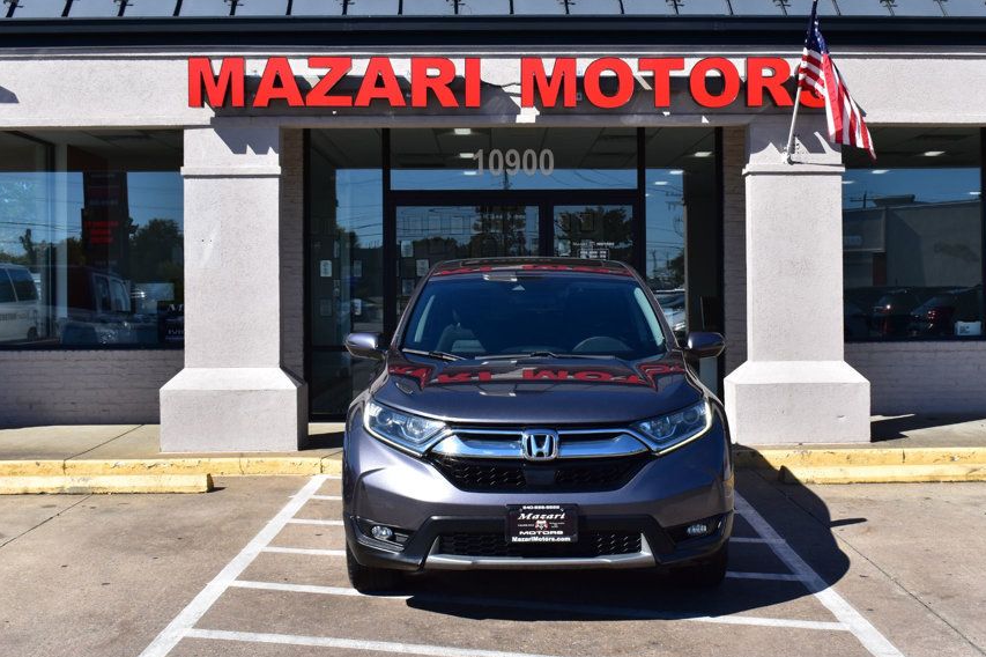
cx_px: 554
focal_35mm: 49
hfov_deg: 40.6
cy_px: 282
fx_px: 1331
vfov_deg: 27.7
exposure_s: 1/500
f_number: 11
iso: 360
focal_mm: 27
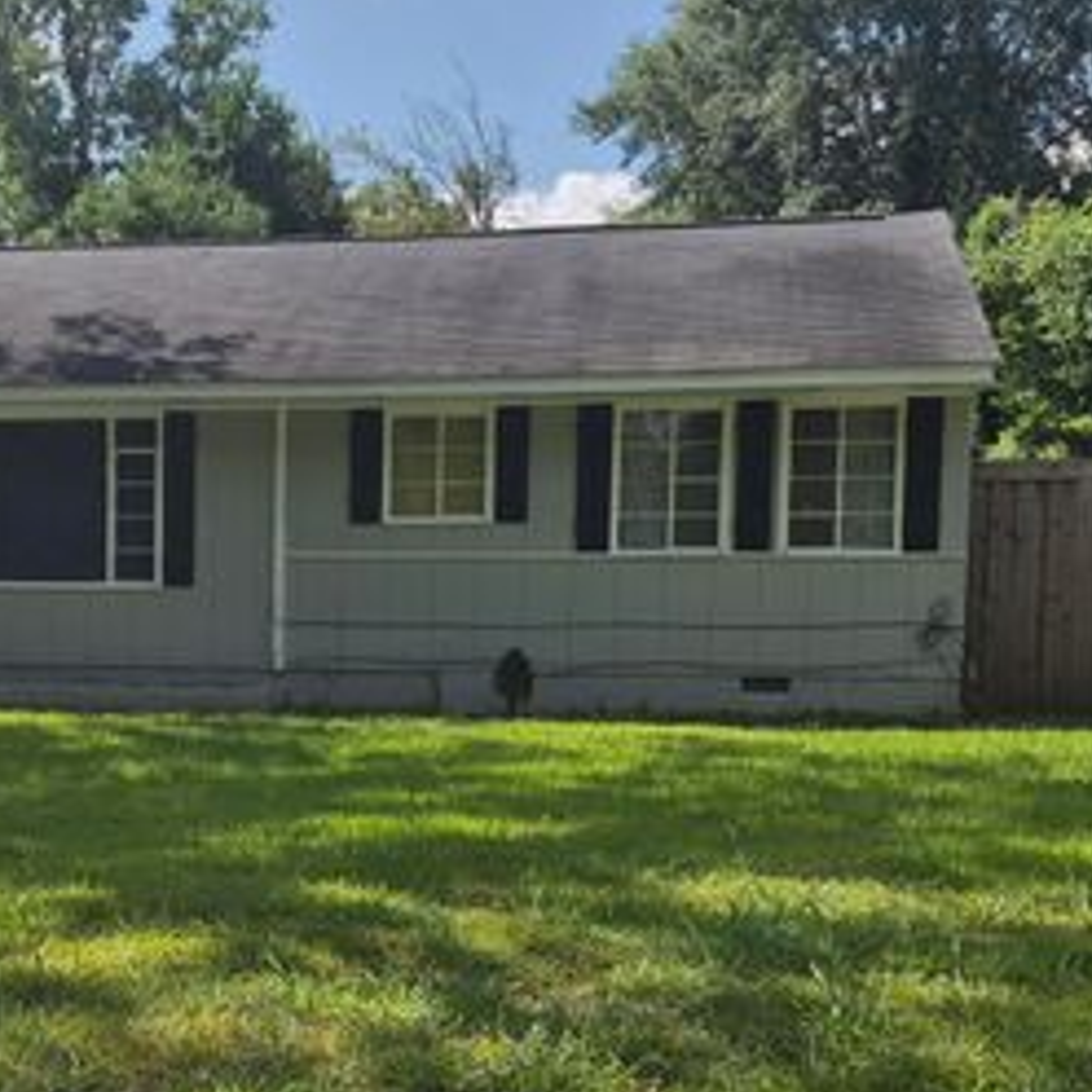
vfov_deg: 40.8
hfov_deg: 40.0
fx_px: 1463
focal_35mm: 41
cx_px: 304
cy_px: 447
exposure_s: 1/5000
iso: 80
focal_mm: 5.4
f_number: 1.8
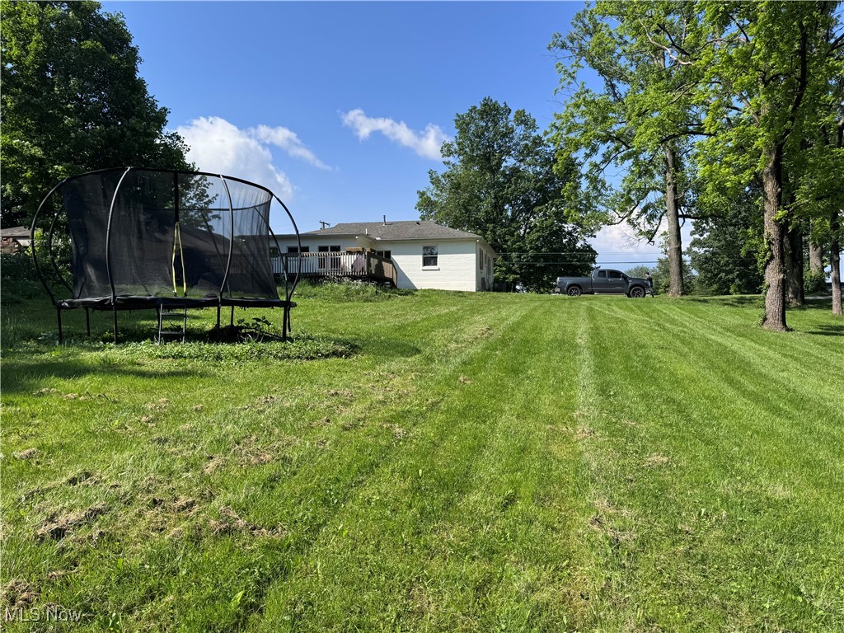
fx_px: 585
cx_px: 422
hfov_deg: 71.6
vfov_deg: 56.8
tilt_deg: +0.5
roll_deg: +0.8
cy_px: 316
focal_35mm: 24
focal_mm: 6.76
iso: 80
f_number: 1.78
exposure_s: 1/3413
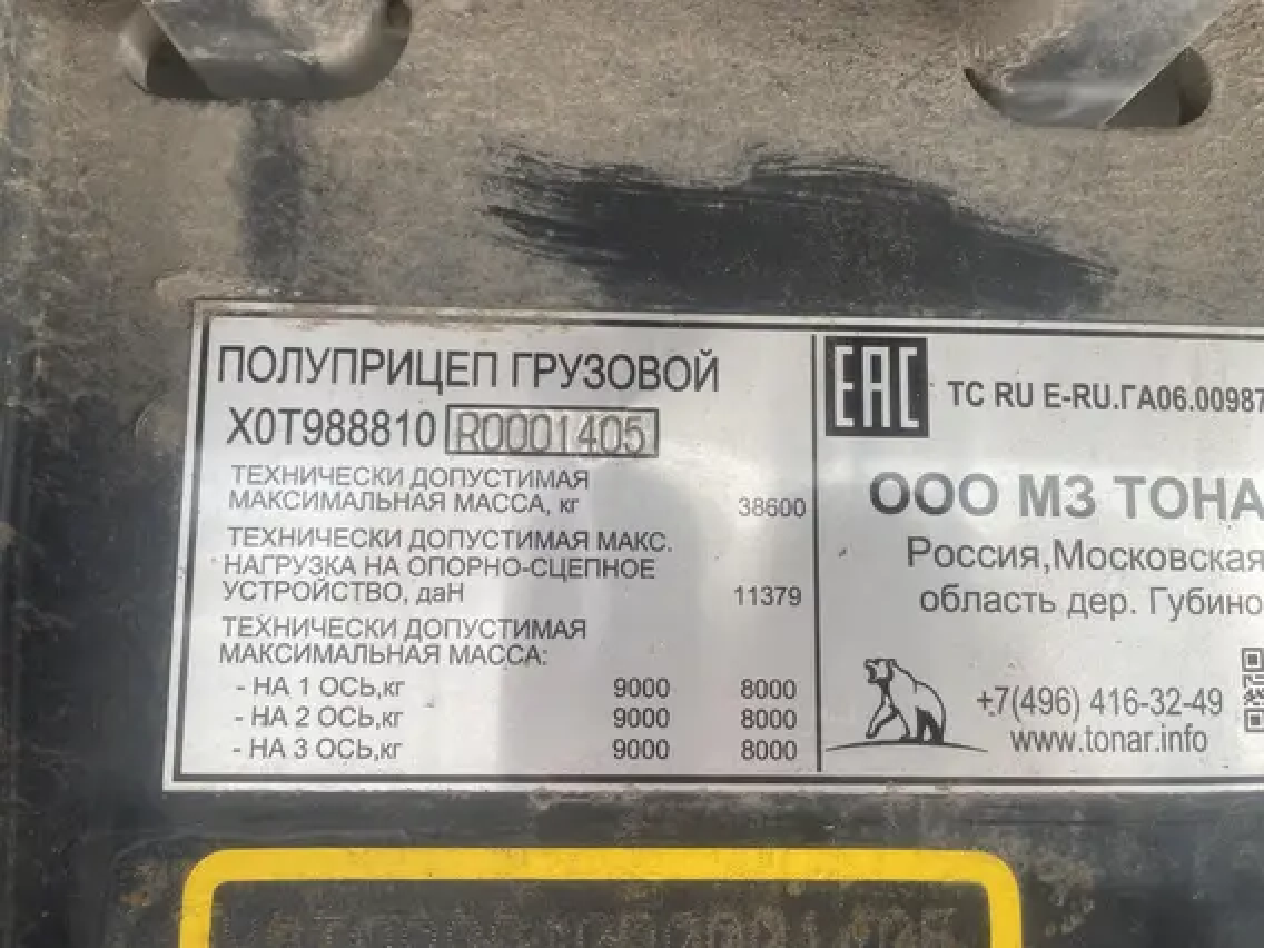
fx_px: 949
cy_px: 474
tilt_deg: +9.4
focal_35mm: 26
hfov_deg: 67.3
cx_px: 632
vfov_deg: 53.1
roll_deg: +0.6
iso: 32
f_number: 1.6
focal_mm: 4.2
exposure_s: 1/143
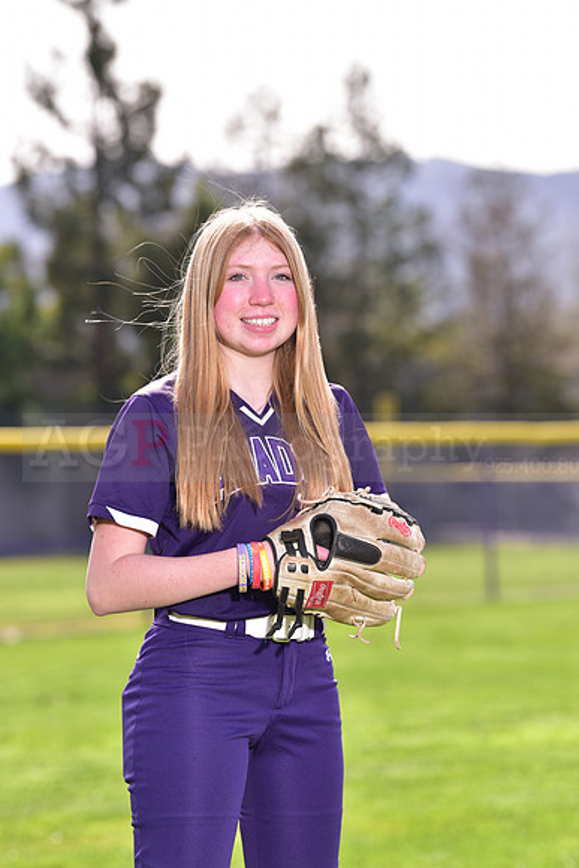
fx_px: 4098
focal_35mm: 170
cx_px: 290
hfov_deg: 8.1
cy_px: 434
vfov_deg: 12.1
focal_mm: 170
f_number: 5
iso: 80
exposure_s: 1/250
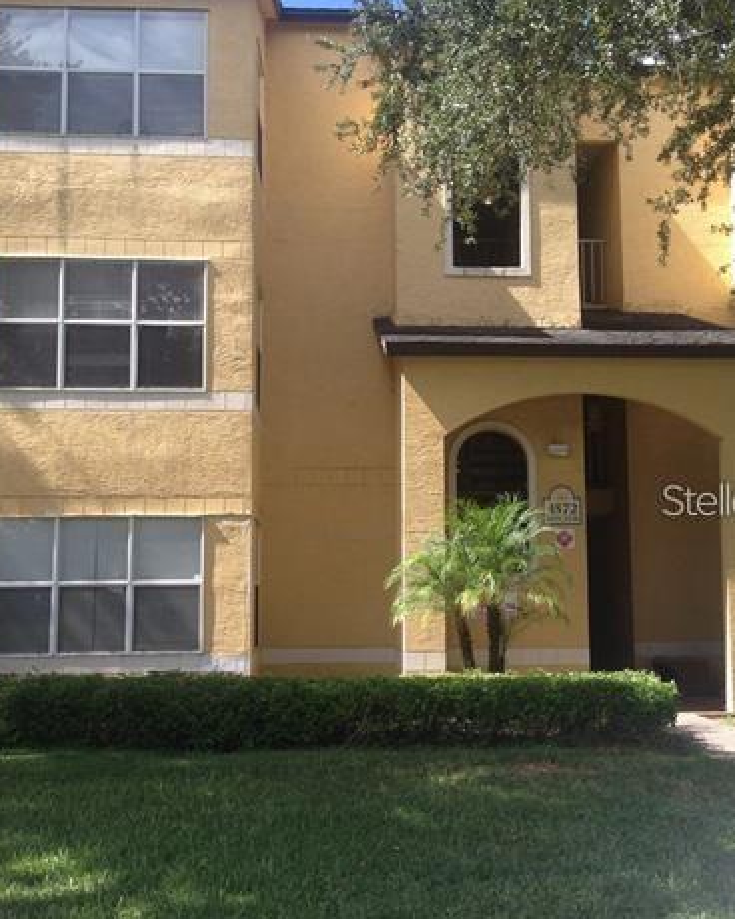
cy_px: 499
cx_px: 401
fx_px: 1142
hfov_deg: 35.6
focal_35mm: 42
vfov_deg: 43.8
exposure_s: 1/547
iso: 50
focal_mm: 4.12
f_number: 2.4
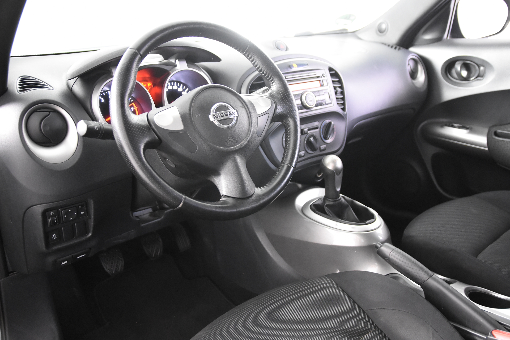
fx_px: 467
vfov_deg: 40.0
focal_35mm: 33
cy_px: 170
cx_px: 255
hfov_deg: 57.2
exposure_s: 1/30
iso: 5000
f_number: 3
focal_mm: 22
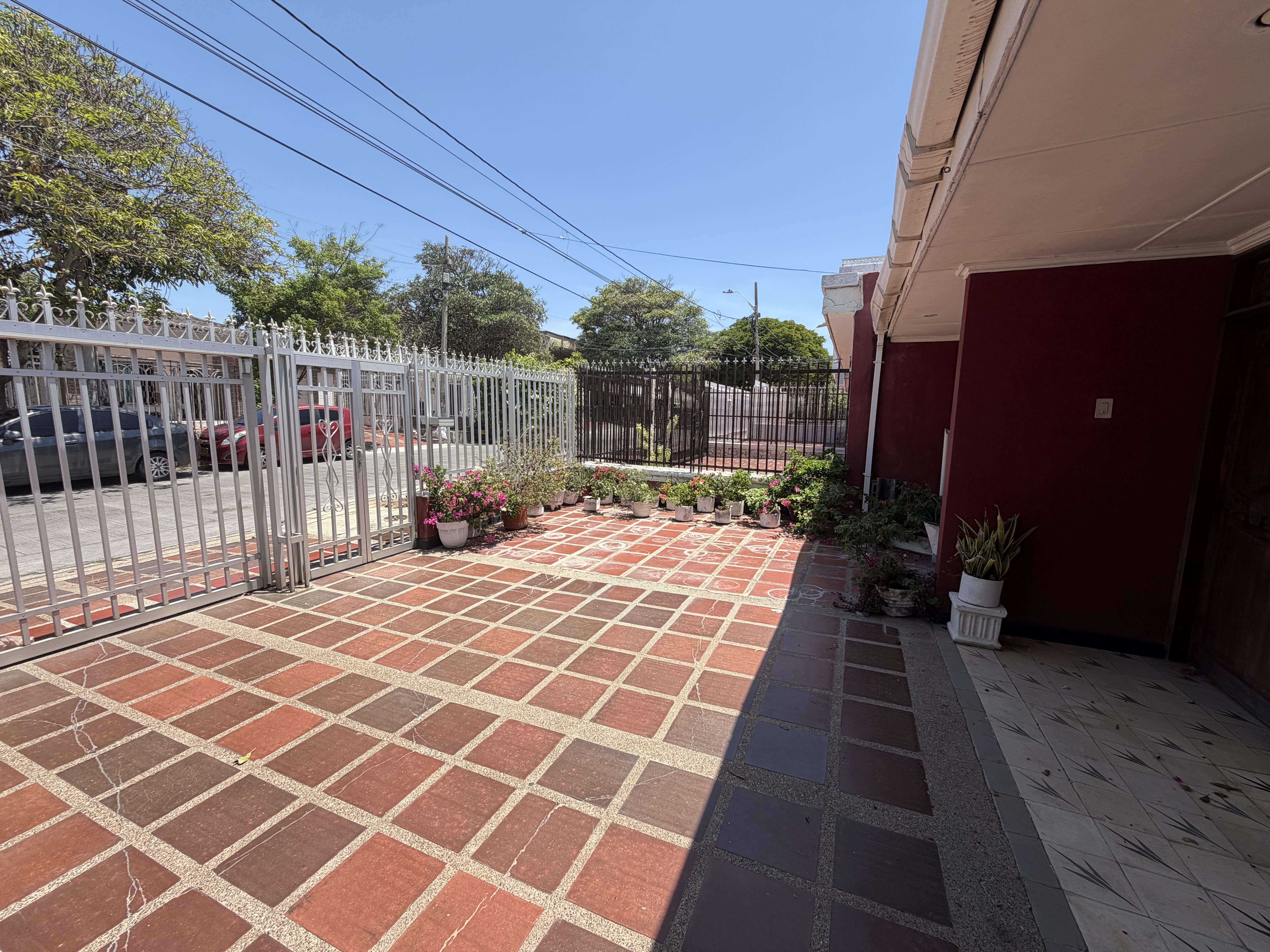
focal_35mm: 14
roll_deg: -1.2
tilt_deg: -7.4
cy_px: 476
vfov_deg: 85.7
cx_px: 635
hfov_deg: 102.1
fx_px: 514
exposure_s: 1/770
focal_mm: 2.22
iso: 32
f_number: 2.2
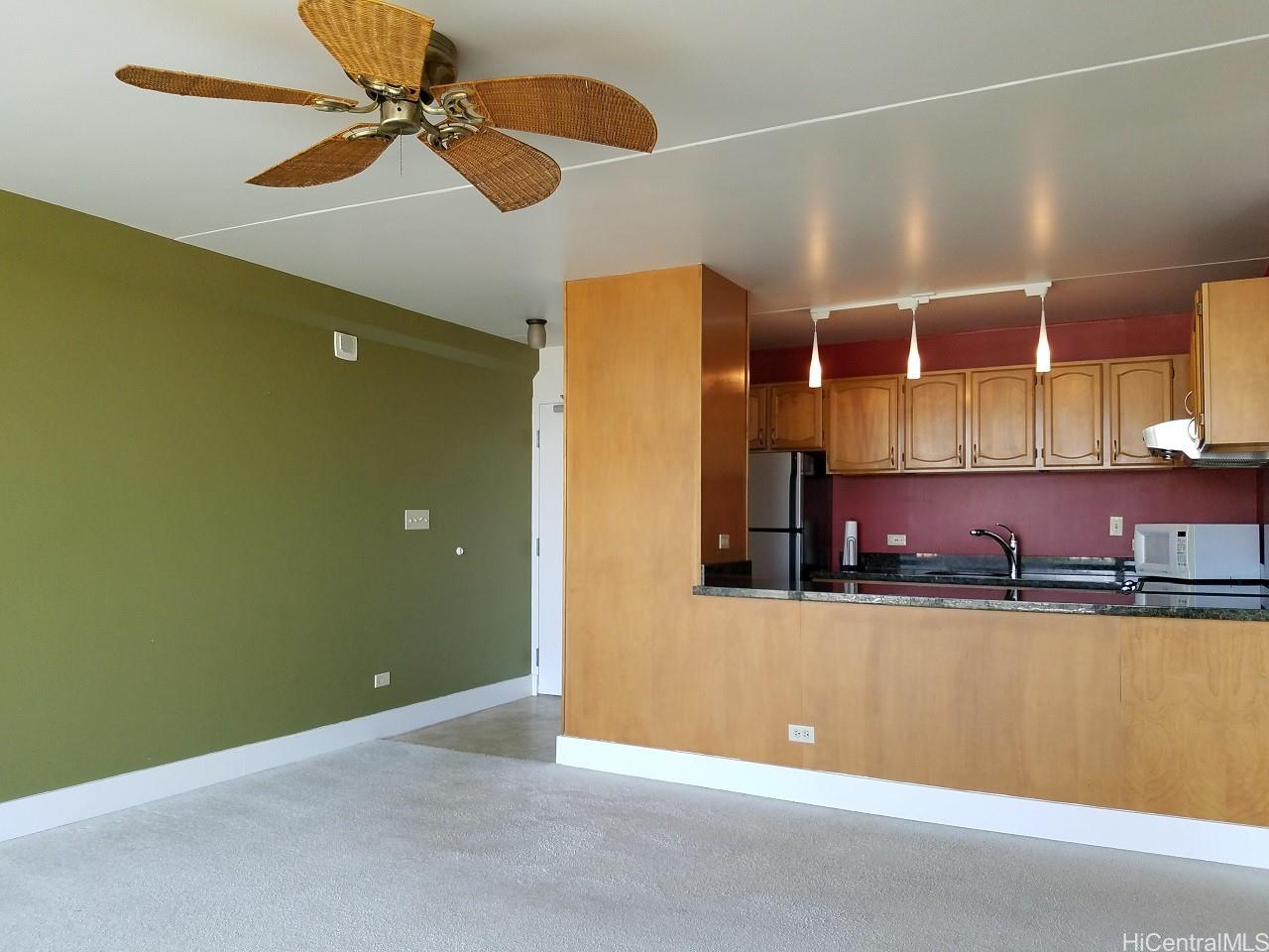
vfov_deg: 53.1
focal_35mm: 26
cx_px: 634
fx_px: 953
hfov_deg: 67.3
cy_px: 476
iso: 100
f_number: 1.7
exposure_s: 1/120
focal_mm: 4.2
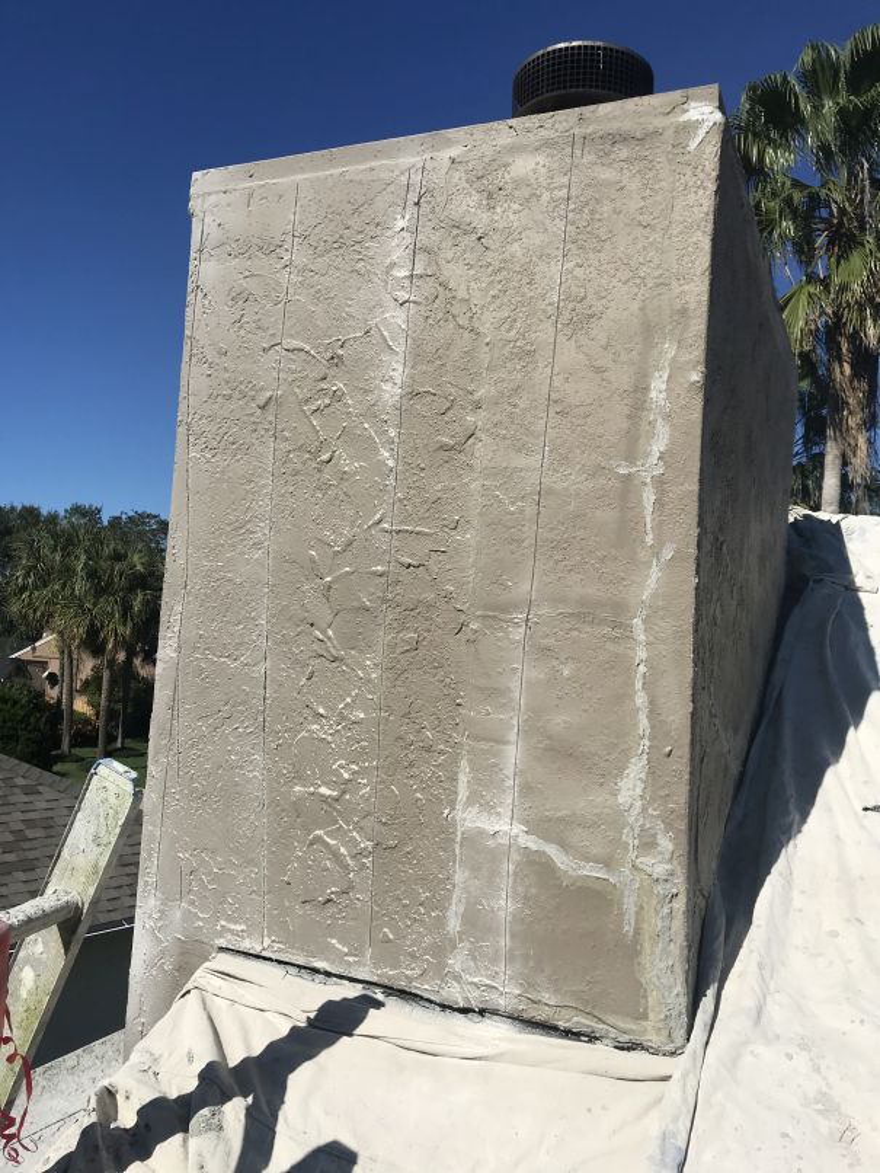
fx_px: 949
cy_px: 586
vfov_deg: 63.4
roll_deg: -3.4
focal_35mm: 28
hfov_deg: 49.8
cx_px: 440
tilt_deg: +3.5
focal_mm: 3.99
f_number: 1.8
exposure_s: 1/5319
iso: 20
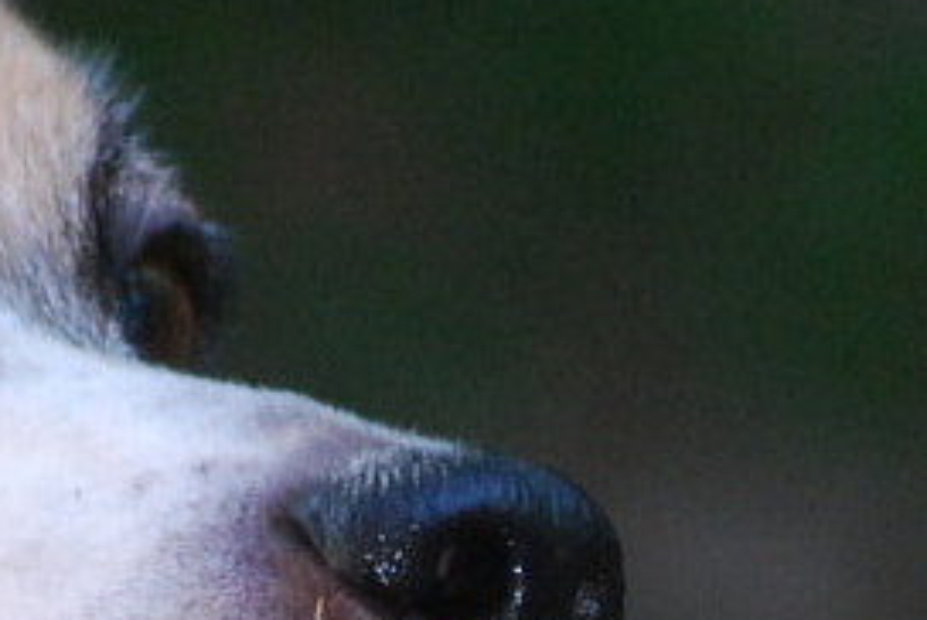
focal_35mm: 2648
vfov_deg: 0.5
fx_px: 68258
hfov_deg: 0.8
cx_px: 314
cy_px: 833
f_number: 5.6
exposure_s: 1/60
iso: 640
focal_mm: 300
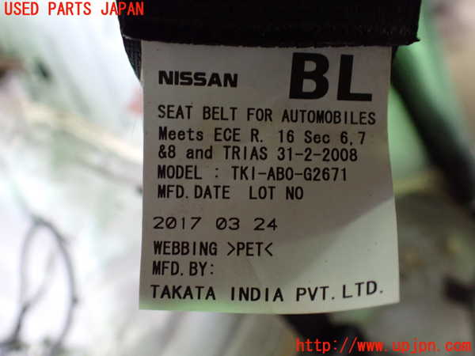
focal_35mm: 30
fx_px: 412
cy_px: 178
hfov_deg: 60.0
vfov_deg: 46.8
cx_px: 238
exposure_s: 1/30
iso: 1000
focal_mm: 5.4
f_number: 2.3
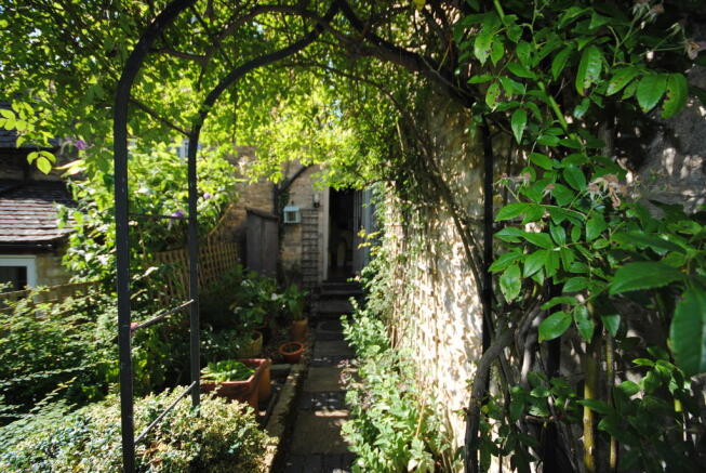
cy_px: 236
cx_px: 353
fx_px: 294
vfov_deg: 77.5
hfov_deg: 100.3
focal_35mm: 15
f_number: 4
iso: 100
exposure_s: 1/200
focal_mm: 10
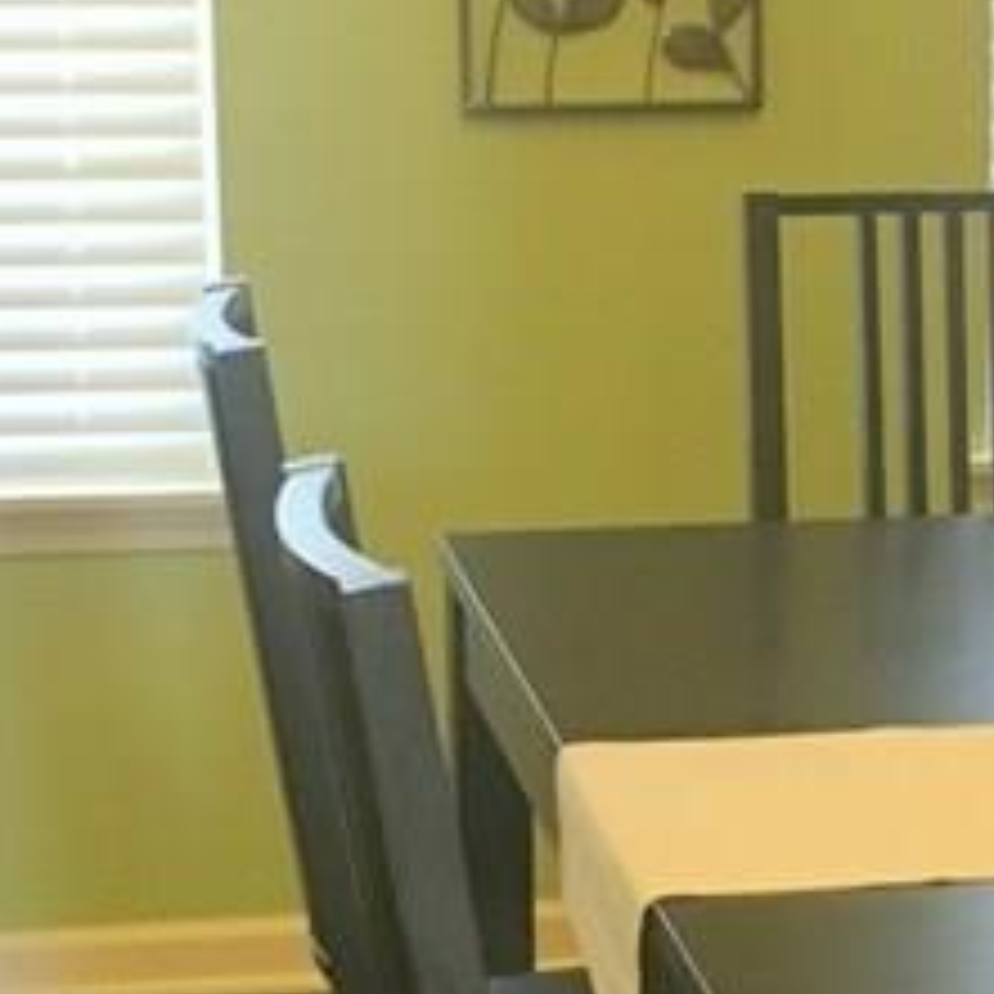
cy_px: 720
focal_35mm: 119
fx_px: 3866
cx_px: 922
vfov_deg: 14.6
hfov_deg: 14.5
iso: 125
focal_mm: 4.15
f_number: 2.2
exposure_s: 1/30
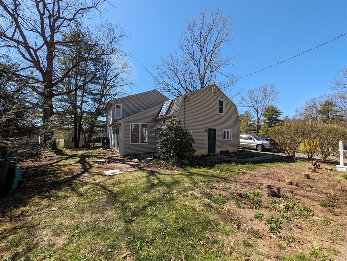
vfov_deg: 94.6
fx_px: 120
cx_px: 174
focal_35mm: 12
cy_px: 130
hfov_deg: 110.5
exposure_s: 1/1088
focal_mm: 2.23
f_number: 1.95
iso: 36
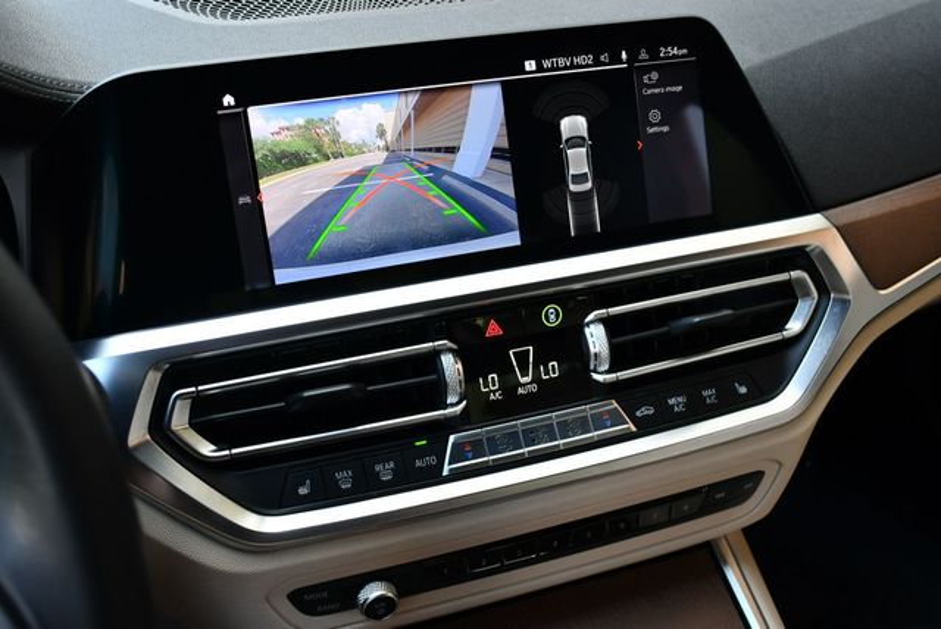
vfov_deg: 36.9
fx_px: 942
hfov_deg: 53.1
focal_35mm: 36
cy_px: 314
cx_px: 470
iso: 500
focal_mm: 18
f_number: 3.5
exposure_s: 1/250
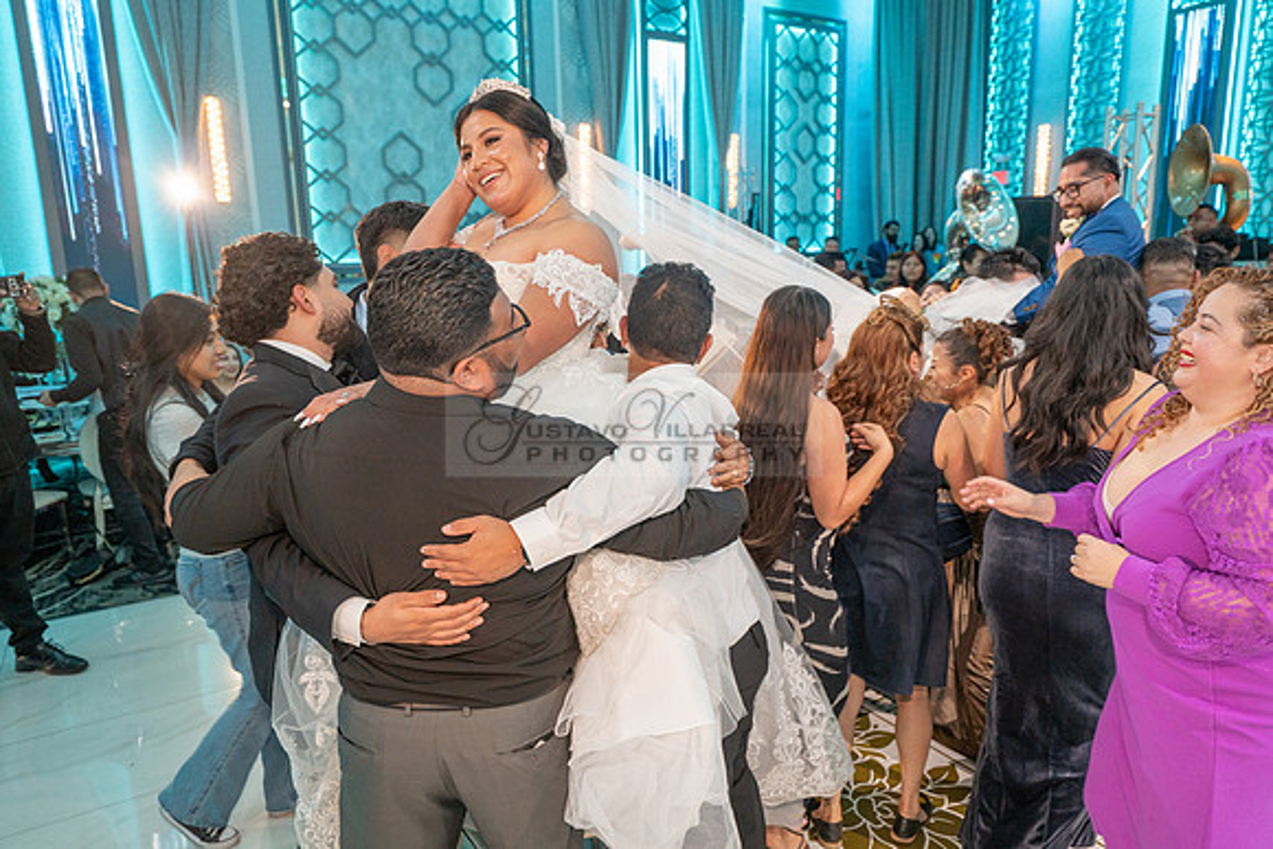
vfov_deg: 53.2
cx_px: 636
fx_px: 849
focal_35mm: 24
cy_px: 424
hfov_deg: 73.7
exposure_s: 1/200
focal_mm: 24
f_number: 3.5
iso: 1000
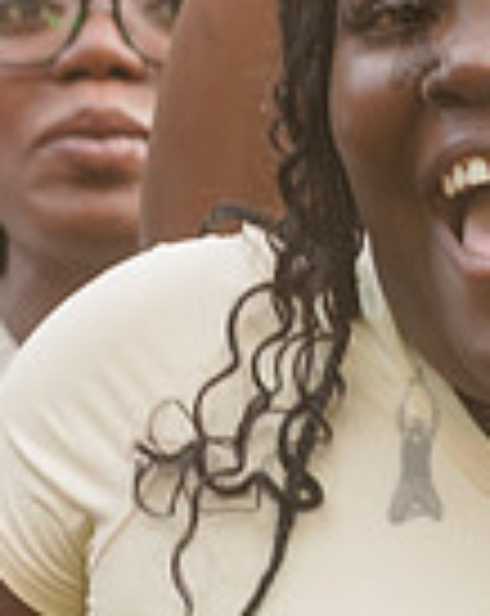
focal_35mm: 343
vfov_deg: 5.6
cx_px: 414
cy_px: 443
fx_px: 6239
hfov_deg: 4.5
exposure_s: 1/500
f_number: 4
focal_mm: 86
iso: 1000
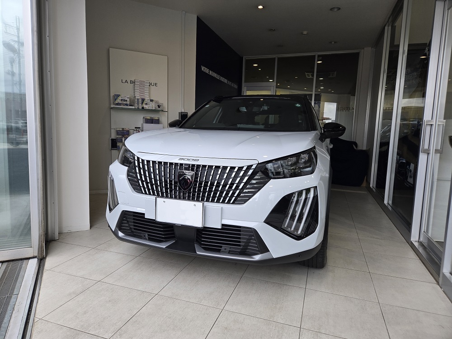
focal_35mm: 23
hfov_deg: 73.9
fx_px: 300
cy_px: 170
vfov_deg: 58.9
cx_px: 226
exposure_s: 1/508
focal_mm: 5.4
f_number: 1.8
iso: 100
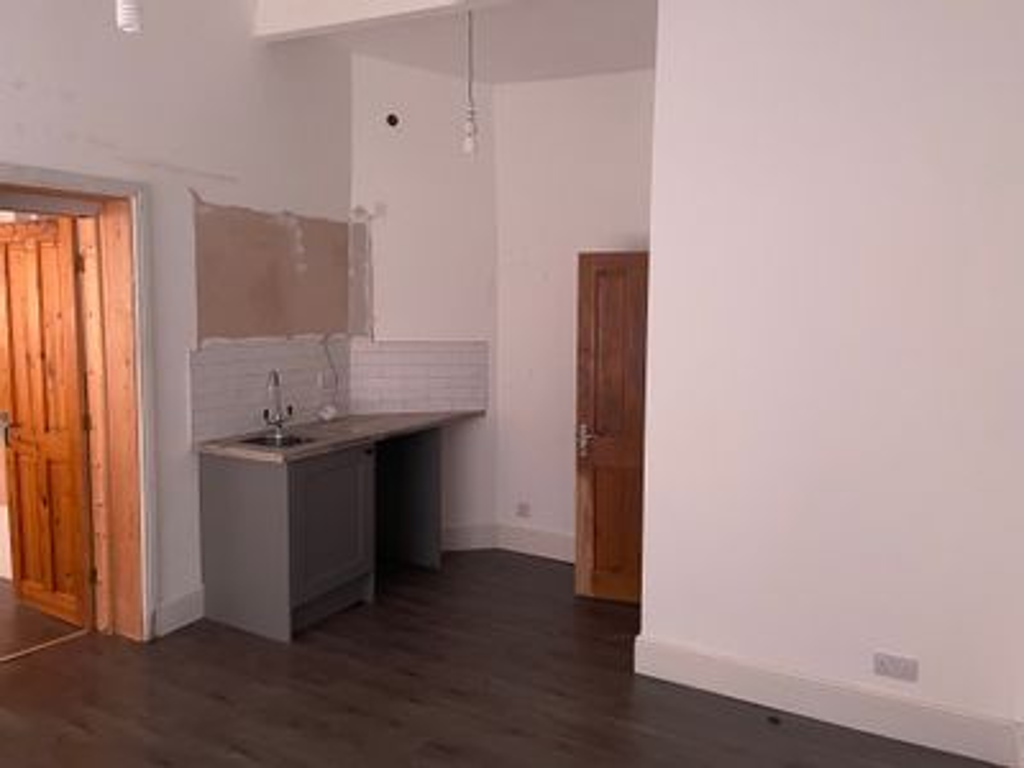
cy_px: 384
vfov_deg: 53.1
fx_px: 769
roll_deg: -0.2
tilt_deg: -5.6
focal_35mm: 26
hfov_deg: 67.3
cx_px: 512
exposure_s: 1/36
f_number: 1.6
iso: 640
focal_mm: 4.2
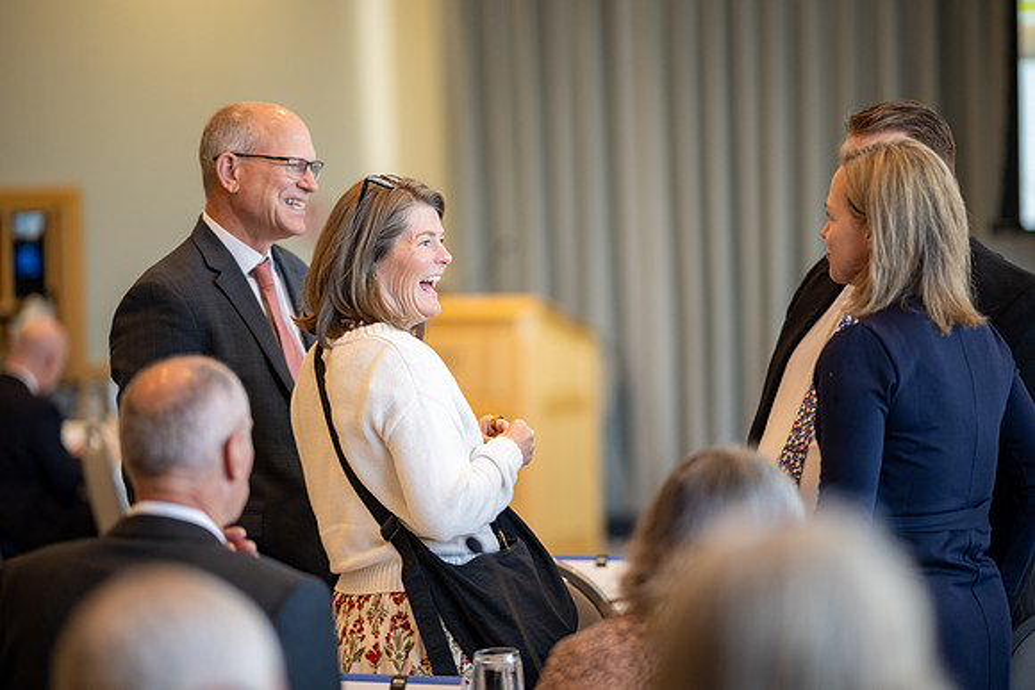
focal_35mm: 105
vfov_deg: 13.0
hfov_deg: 19.5
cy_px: 345
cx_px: 518
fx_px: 3019
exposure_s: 1/200
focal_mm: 105
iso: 640
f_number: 1.4
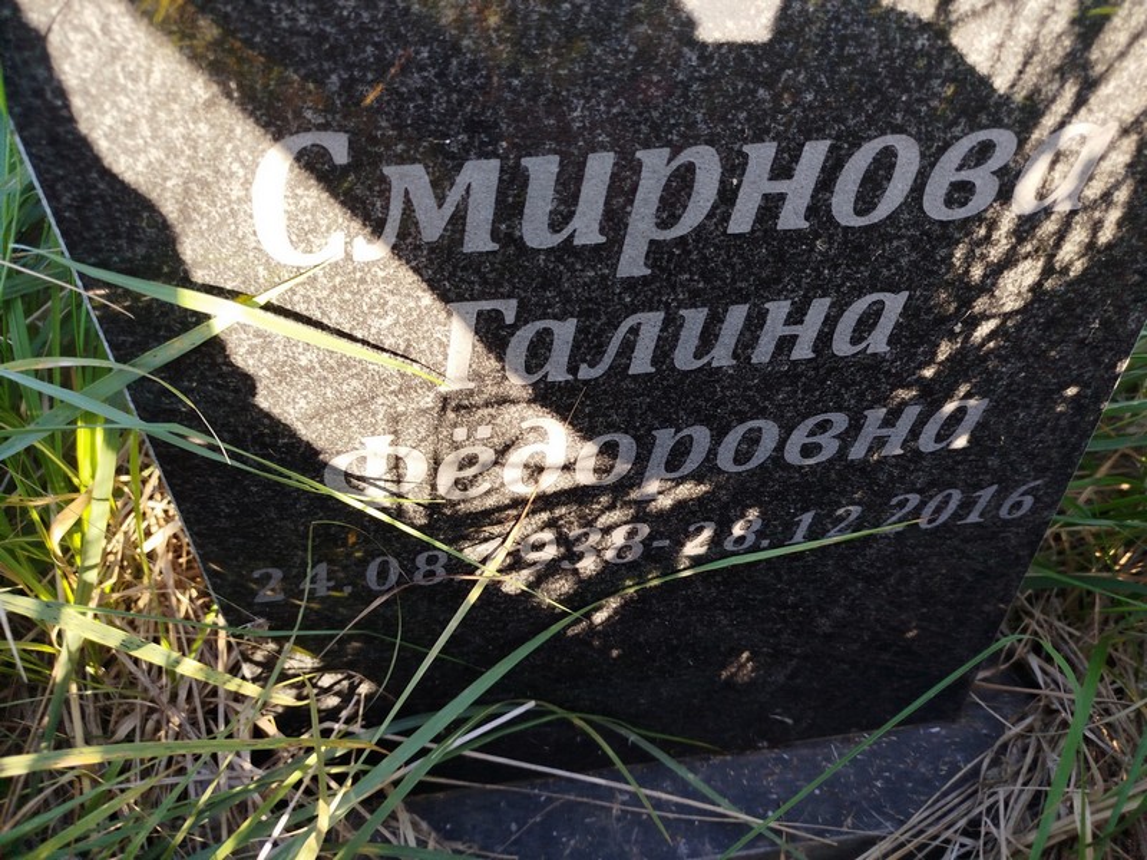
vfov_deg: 56.8
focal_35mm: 24
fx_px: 795
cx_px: 574
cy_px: 430
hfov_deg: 71.6
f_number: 1.7
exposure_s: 1/100
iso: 50
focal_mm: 5.31
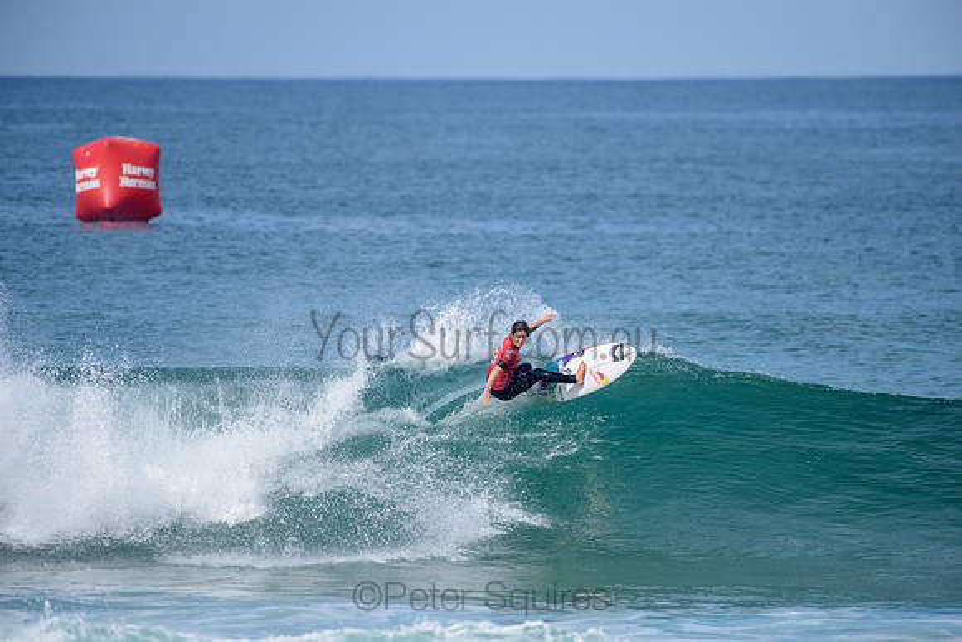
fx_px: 13364
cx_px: 481
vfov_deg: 2.8
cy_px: 321
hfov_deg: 4.1
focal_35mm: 500
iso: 250
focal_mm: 500
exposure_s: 1/2500
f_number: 6.3
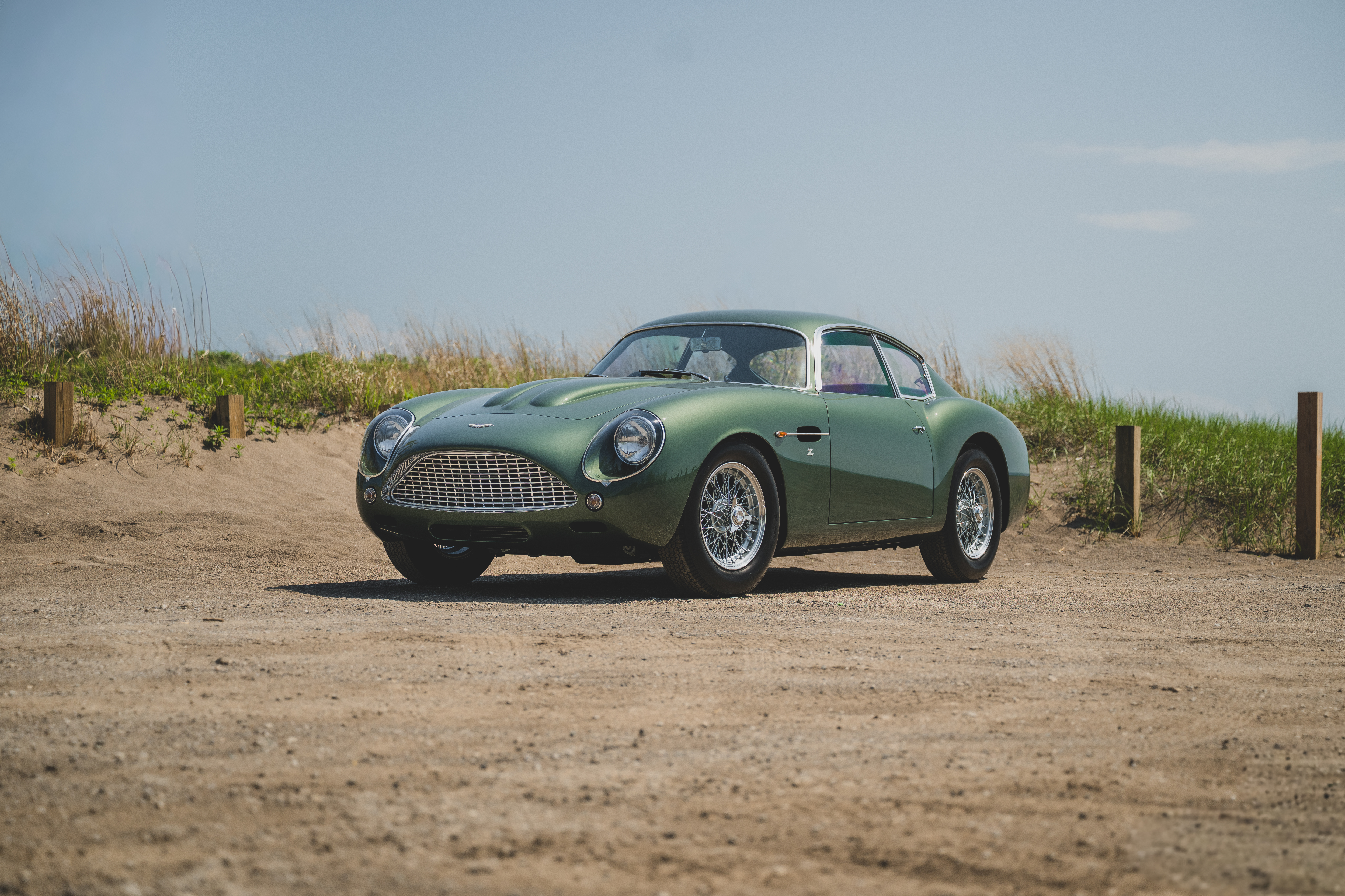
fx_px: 2690
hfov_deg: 28.1
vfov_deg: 18.9
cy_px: 447
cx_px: 690
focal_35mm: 72
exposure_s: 1/1250
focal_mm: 67
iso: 160
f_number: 2.8
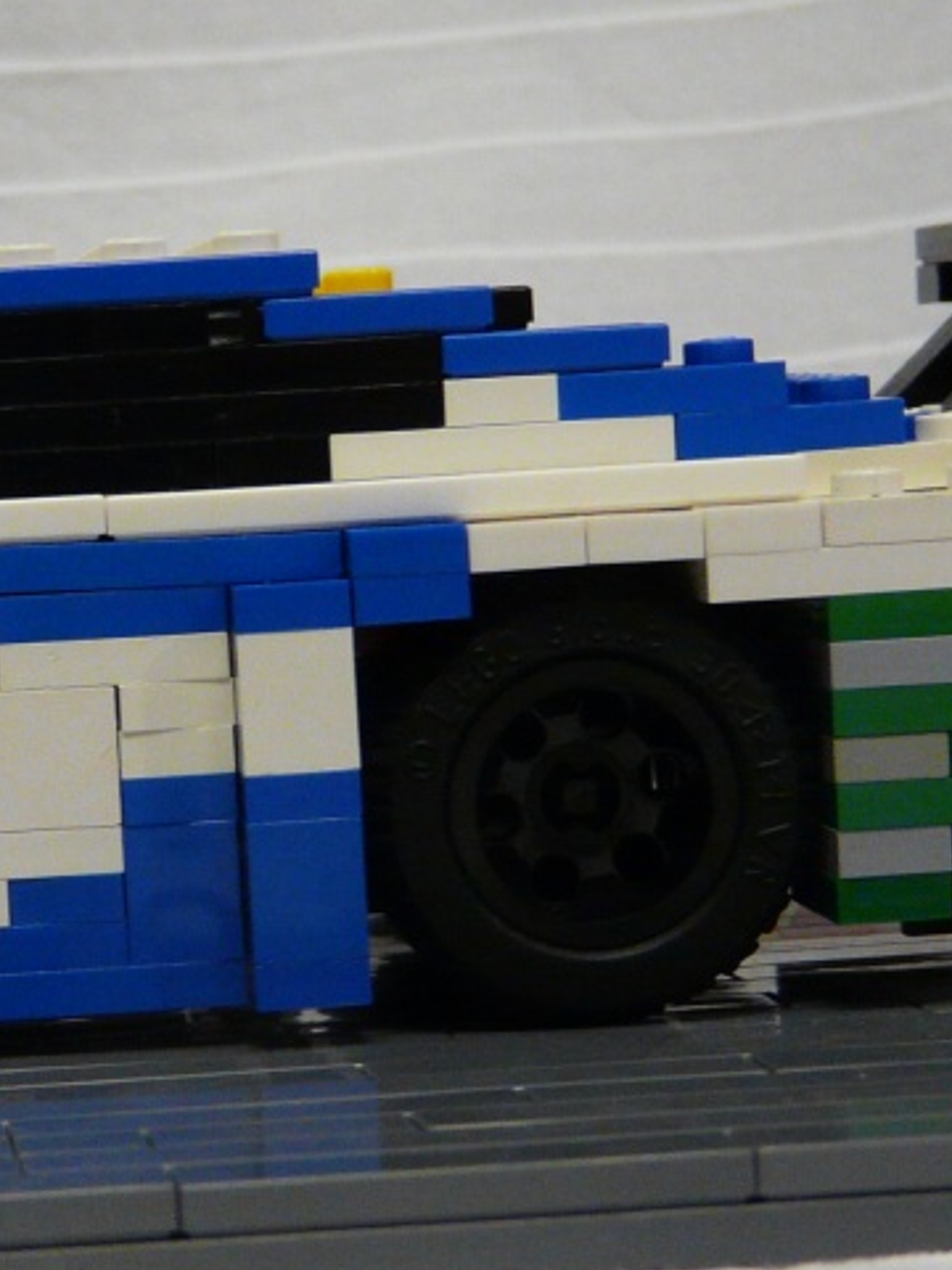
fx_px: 4400
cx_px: -130
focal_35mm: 120
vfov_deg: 16.4
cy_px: 696
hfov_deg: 12.1
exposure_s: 1/8
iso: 200
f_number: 3.2
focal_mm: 7.4
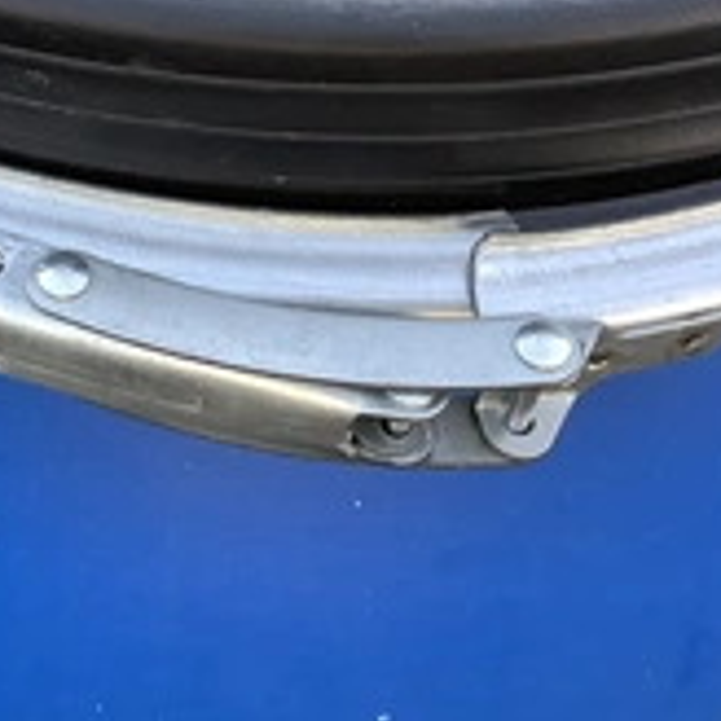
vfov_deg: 25.0
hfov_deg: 25.4
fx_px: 1579
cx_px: 185
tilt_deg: -45.1
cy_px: 84
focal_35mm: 67
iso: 100
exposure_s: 1/60
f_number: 2.4
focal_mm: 3.3
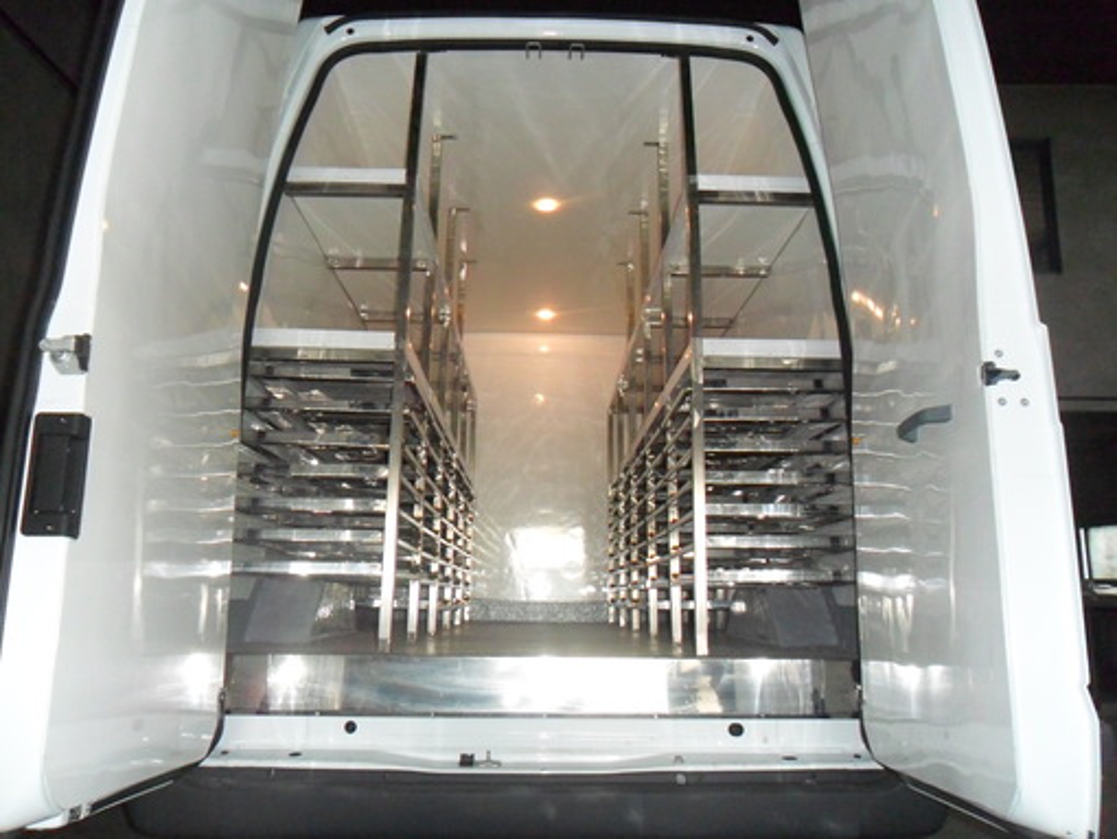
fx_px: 872
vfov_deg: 51.4
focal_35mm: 27
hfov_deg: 65.3
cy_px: 420
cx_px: 558
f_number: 3.5
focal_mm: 4.9
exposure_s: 1/45
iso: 400
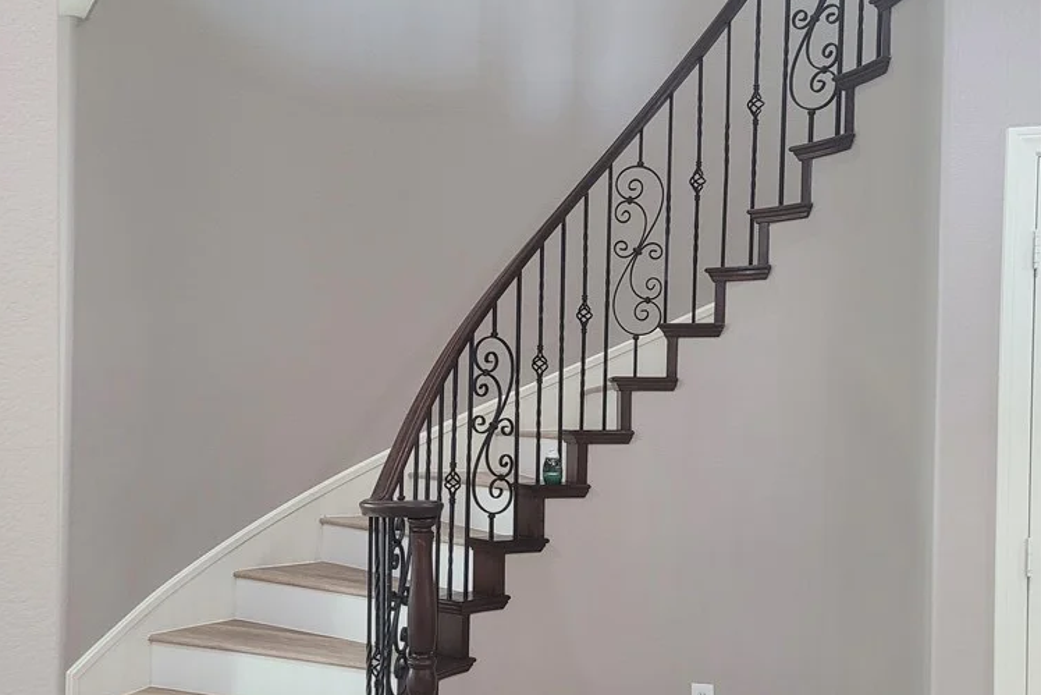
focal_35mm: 37
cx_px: 509
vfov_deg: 35.8
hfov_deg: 51.9
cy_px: 435
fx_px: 1070
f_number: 1.8
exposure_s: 1/40
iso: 250
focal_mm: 5.4
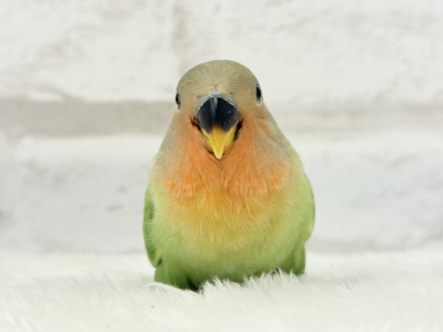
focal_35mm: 52
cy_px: 166
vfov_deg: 28.0
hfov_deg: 36.8
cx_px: 222
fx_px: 665
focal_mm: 5.96
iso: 40
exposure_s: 1/50
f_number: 1.6
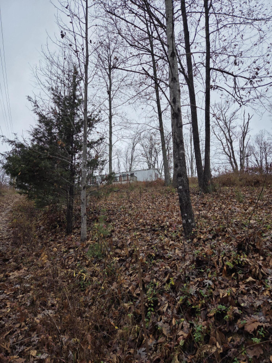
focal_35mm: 23
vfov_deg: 73.9
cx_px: 136
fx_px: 241
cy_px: 182
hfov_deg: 58.9
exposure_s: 1/1099
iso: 80
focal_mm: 5.4
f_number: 1.8
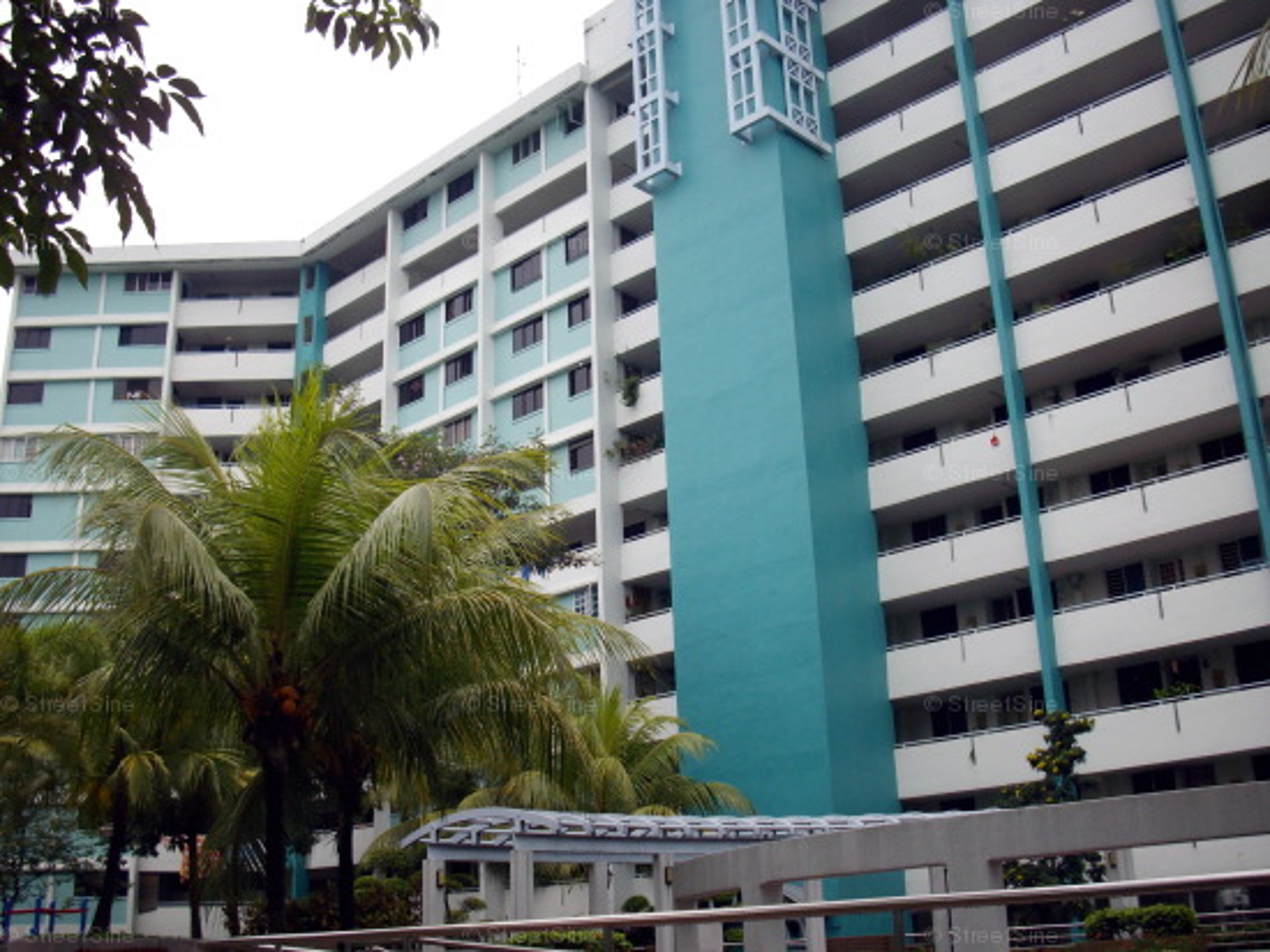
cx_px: 635
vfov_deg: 38.6
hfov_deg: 50.2
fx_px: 1357
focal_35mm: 37
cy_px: 476
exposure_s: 1/125
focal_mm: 6.2
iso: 80
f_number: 5.6
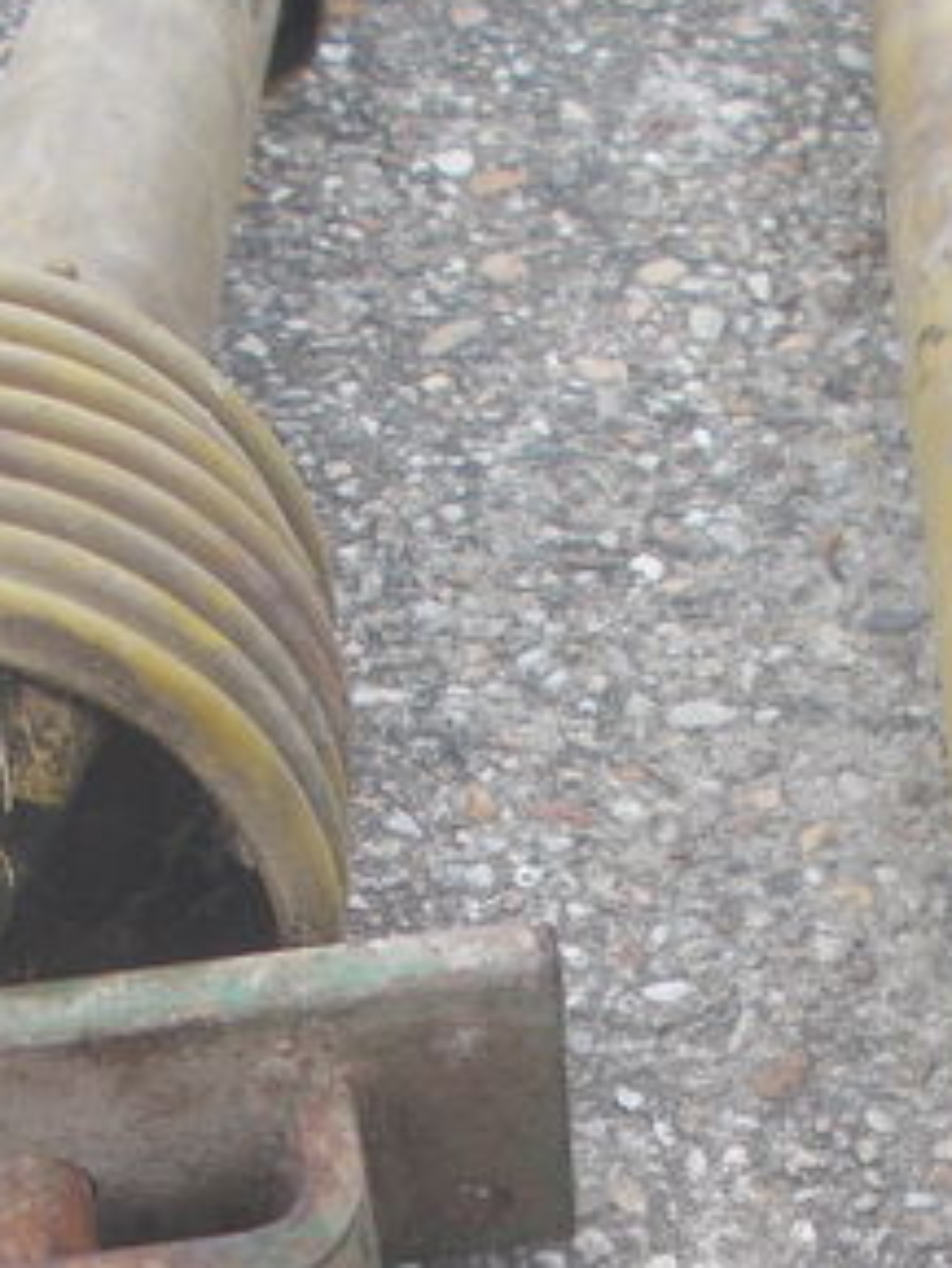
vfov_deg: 20.6
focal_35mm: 90
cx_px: 750
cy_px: 1444
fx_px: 3298
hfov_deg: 16.3
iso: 80
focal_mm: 4.6
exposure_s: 1/250
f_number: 3.2
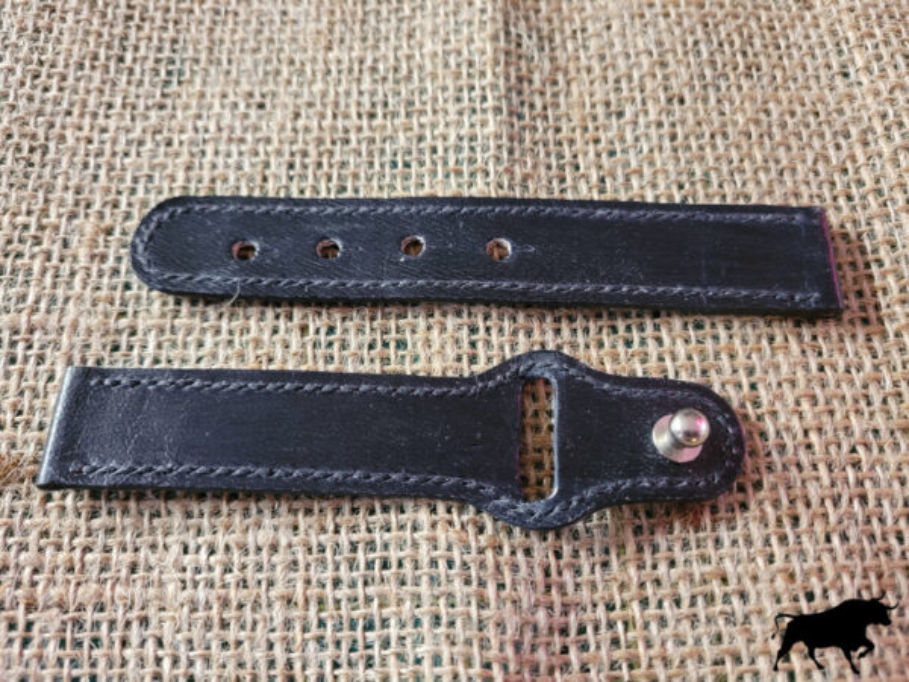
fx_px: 683
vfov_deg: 53.1
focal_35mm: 26
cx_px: 454
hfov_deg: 67.3
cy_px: 341
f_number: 1.8
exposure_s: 1/40
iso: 500
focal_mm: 5.4
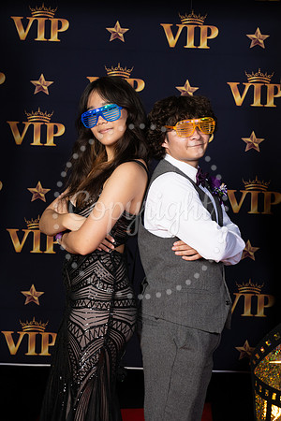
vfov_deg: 22.1
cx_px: 140
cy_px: 210
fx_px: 1077
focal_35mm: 92
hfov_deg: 14.9
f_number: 8
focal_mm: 92
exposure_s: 1/100
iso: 320
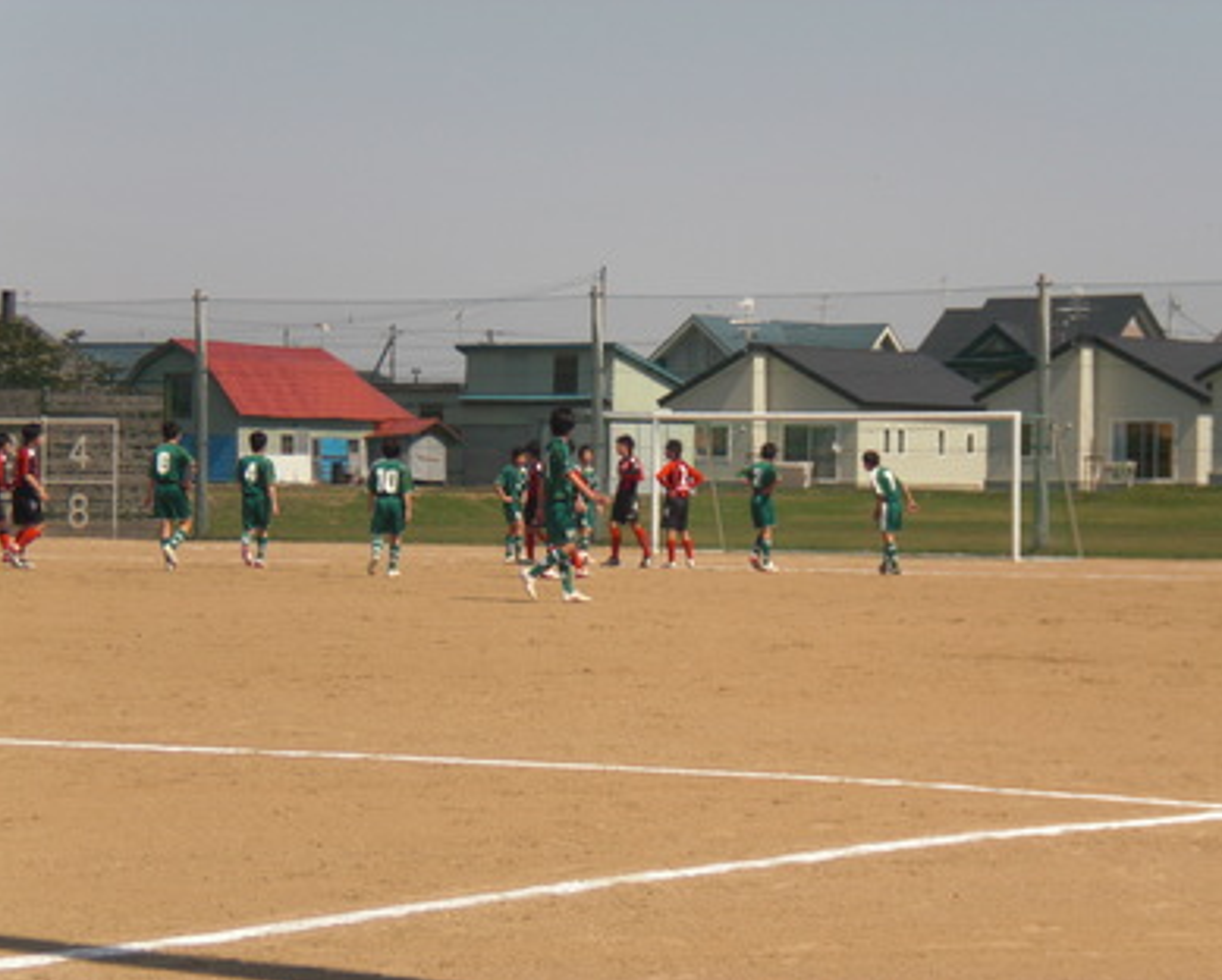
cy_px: 492
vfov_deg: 12.9
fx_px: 4344
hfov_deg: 16.0
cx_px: 650
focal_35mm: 120
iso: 64
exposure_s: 1/400
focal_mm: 18.9
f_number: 5.9
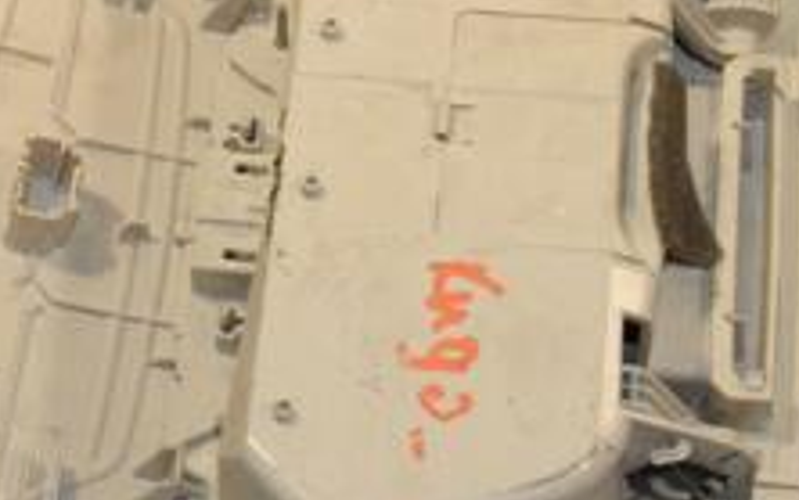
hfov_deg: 15.7
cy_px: 248
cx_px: 176
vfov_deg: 9.9
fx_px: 2876
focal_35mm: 132
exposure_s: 1/200
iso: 800
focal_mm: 32
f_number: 10
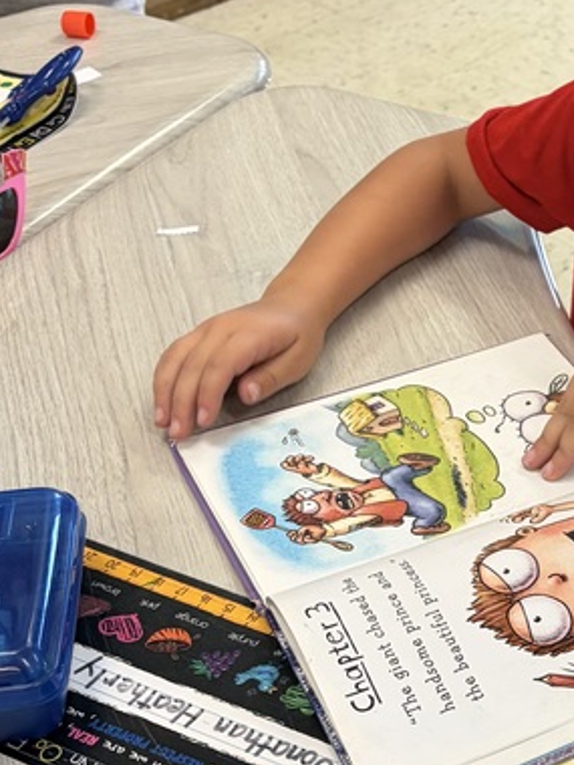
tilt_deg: -36.2
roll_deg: -5.5
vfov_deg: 27.8
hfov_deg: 19.9
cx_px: 665
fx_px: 1548
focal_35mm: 70
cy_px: 397
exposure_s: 1/60
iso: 160
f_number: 1.6
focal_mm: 5.96
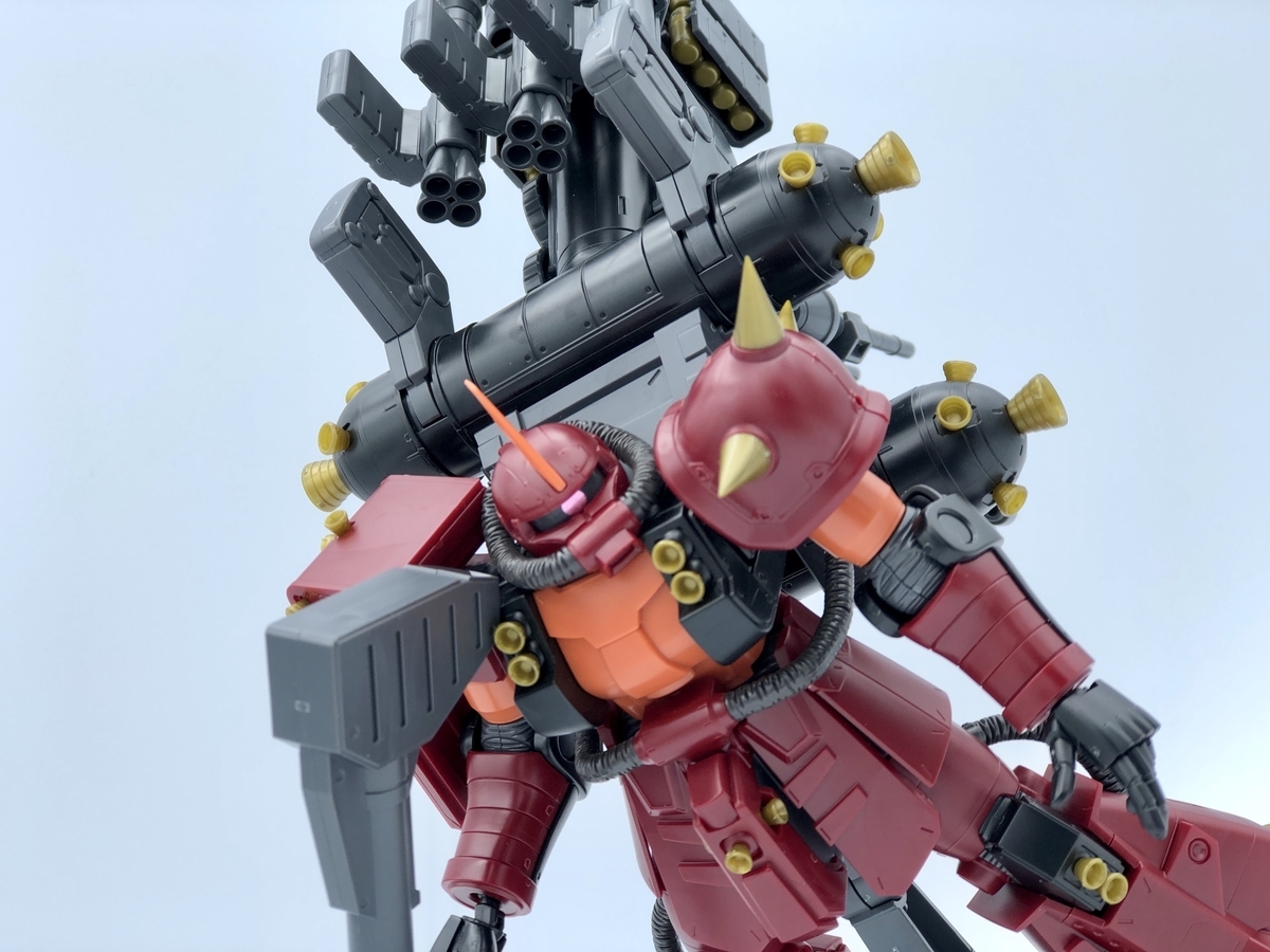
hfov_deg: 33.8
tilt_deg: +1.8
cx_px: 635
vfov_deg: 25.7
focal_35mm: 57
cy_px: 476
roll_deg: +27.8
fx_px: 2091
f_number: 2.8
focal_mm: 6.6
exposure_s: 1/100
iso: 25
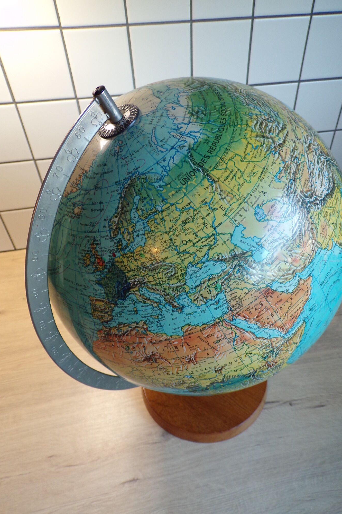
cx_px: 182
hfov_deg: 51.2
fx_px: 356
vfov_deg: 71.5
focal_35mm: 25
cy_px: 257
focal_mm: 4.3
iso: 155
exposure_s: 1/34
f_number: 3
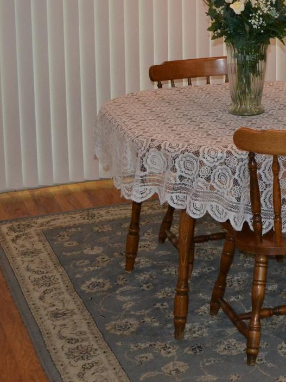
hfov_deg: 16.5
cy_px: 50
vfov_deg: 22.8
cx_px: 378
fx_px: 926
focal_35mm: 84
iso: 1000
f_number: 3.8
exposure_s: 1/60
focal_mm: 20
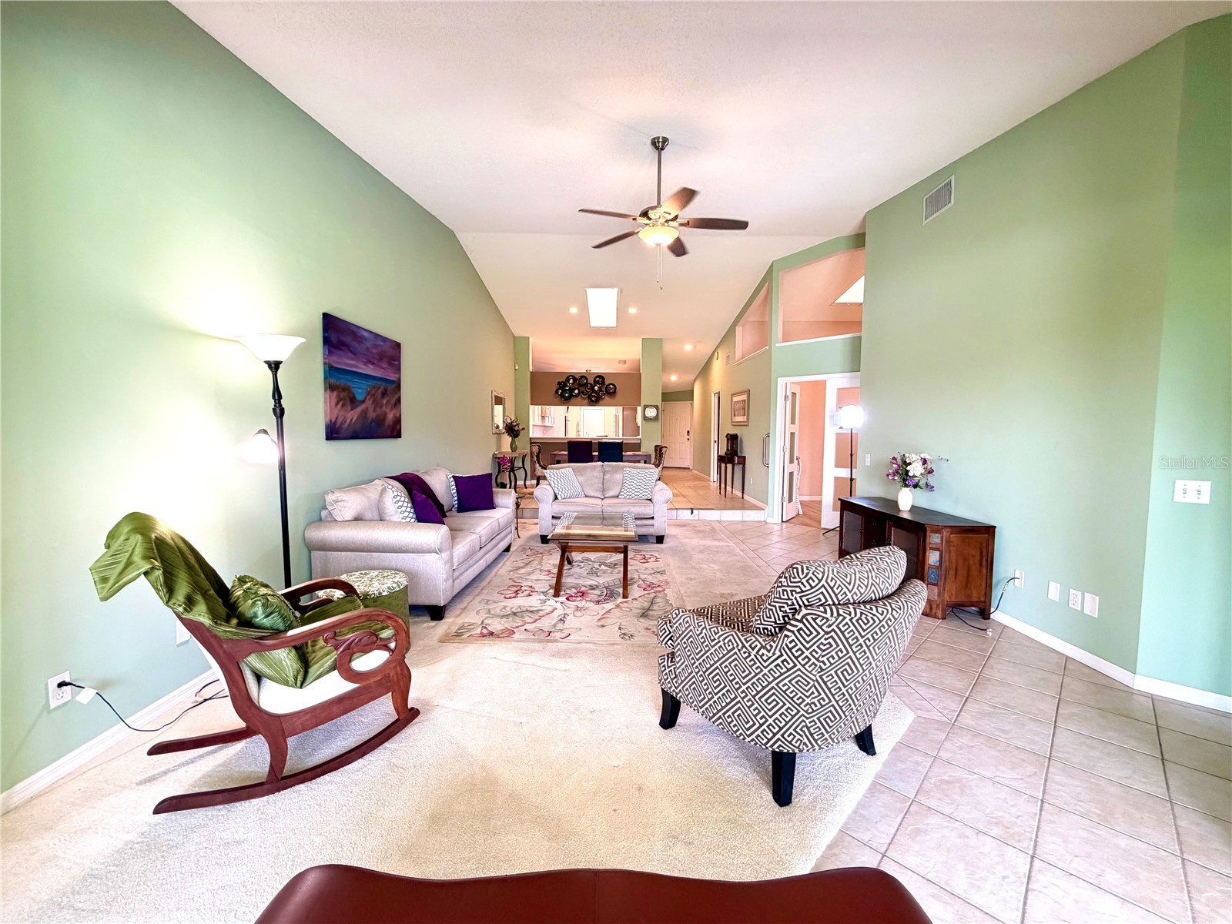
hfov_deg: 102.1
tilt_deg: -4.0
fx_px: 498
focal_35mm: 14
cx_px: 616
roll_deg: +0.1
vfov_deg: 85.7
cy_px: 462
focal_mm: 2.22
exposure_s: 1/60
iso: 160
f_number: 2.2
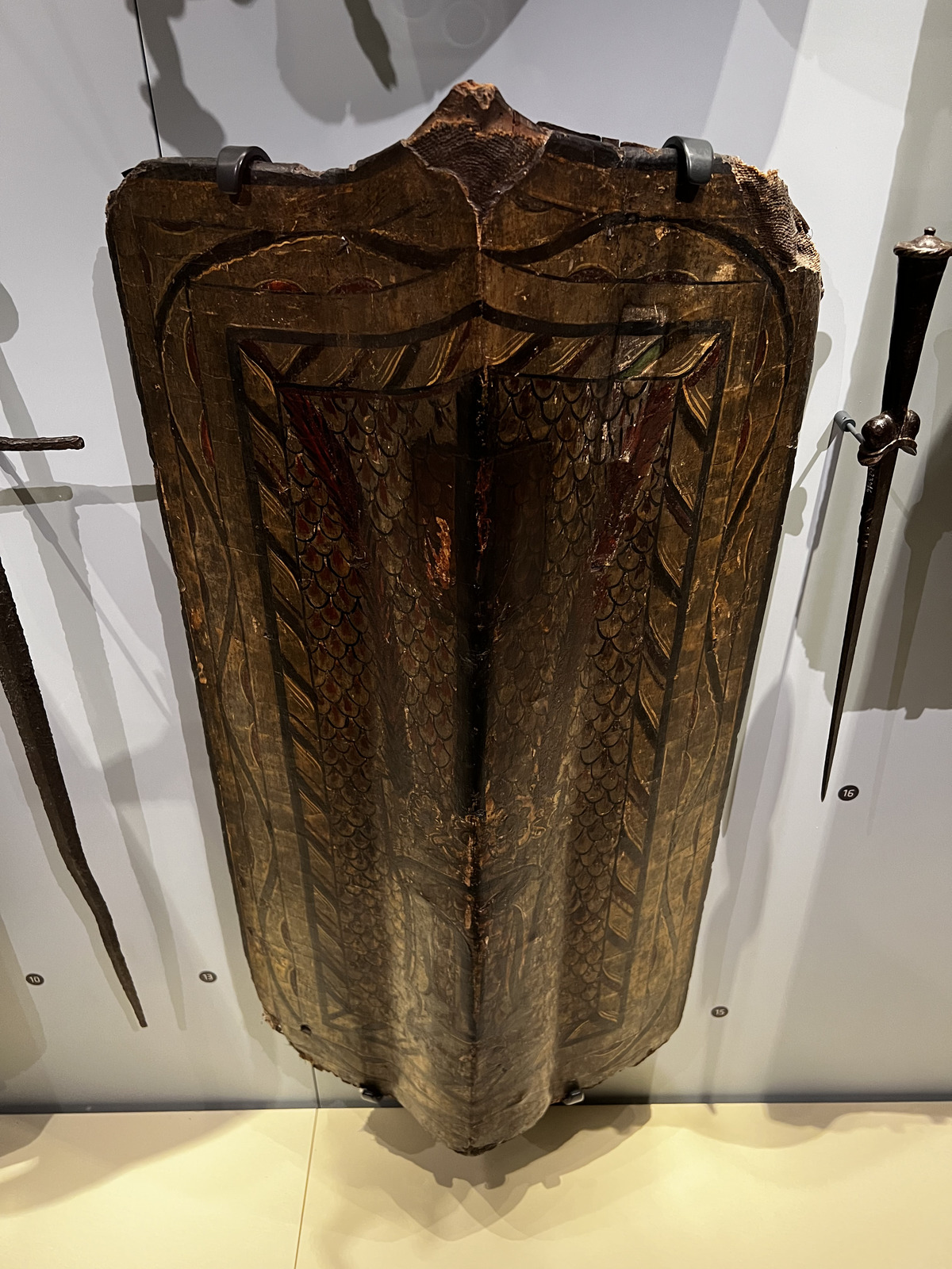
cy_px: 634
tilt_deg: -32.9
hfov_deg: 53.1
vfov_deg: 67.3
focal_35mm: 26
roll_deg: +1.7
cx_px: 476
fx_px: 953
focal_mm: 5.7
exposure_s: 1/60
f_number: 1.5
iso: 500
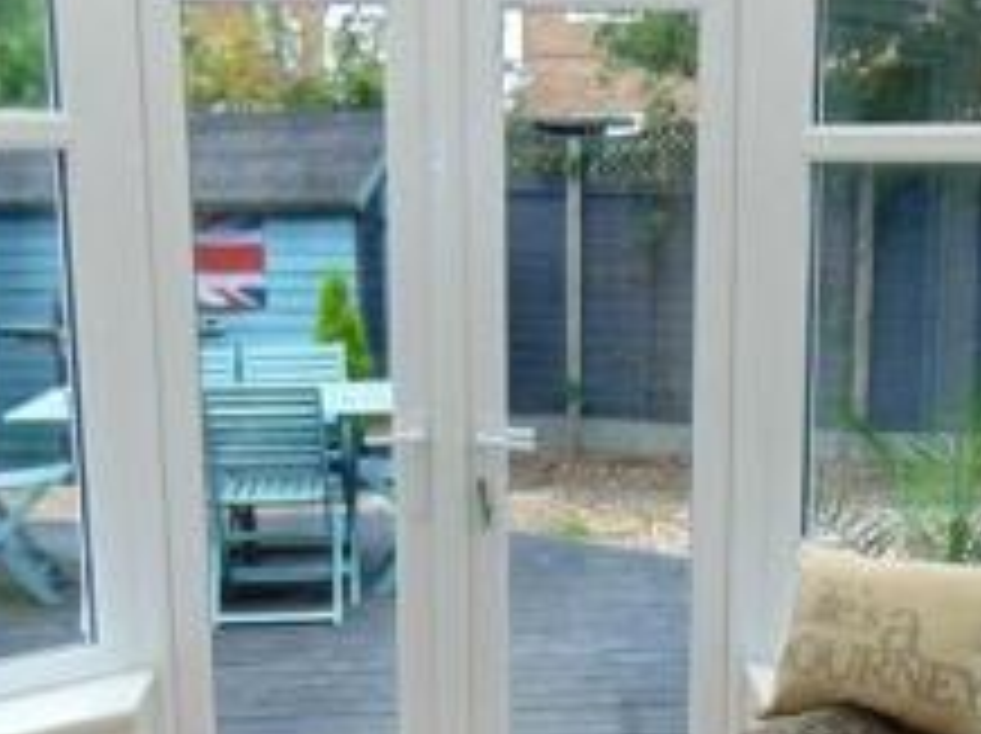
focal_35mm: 67
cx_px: 673
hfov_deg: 28.8
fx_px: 1897
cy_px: 691
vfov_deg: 21.3
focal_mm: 4.5
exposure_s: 1/160
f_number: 3
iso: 80
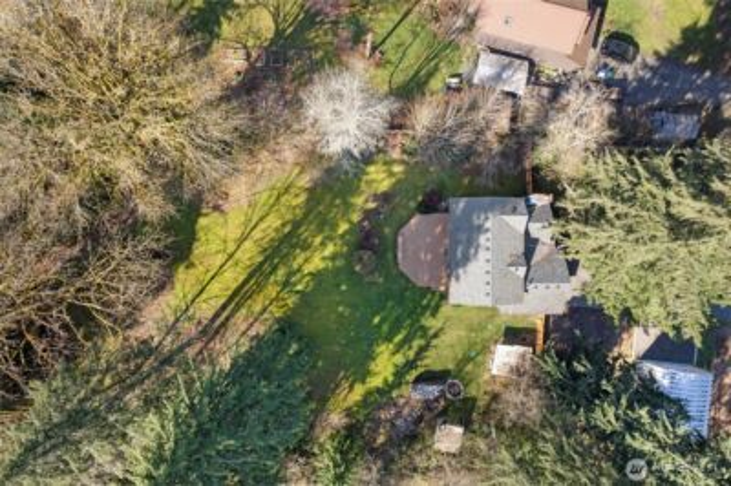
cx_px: 366
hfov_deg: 78.6
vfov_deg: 57.1
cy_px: 243
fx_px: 446
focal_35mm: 22
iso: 110
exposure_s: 1/40
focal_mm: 8.38
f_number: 2.8
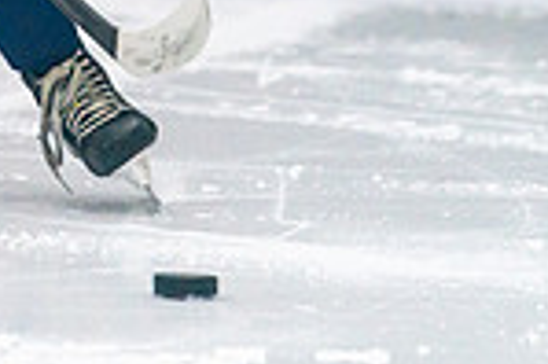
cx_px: -283
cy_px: -333
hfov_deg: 2.6
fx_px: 11875
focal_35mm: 781
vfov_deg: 1.8
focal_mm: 200
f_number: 2.8
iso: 4000
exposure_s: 1/1600
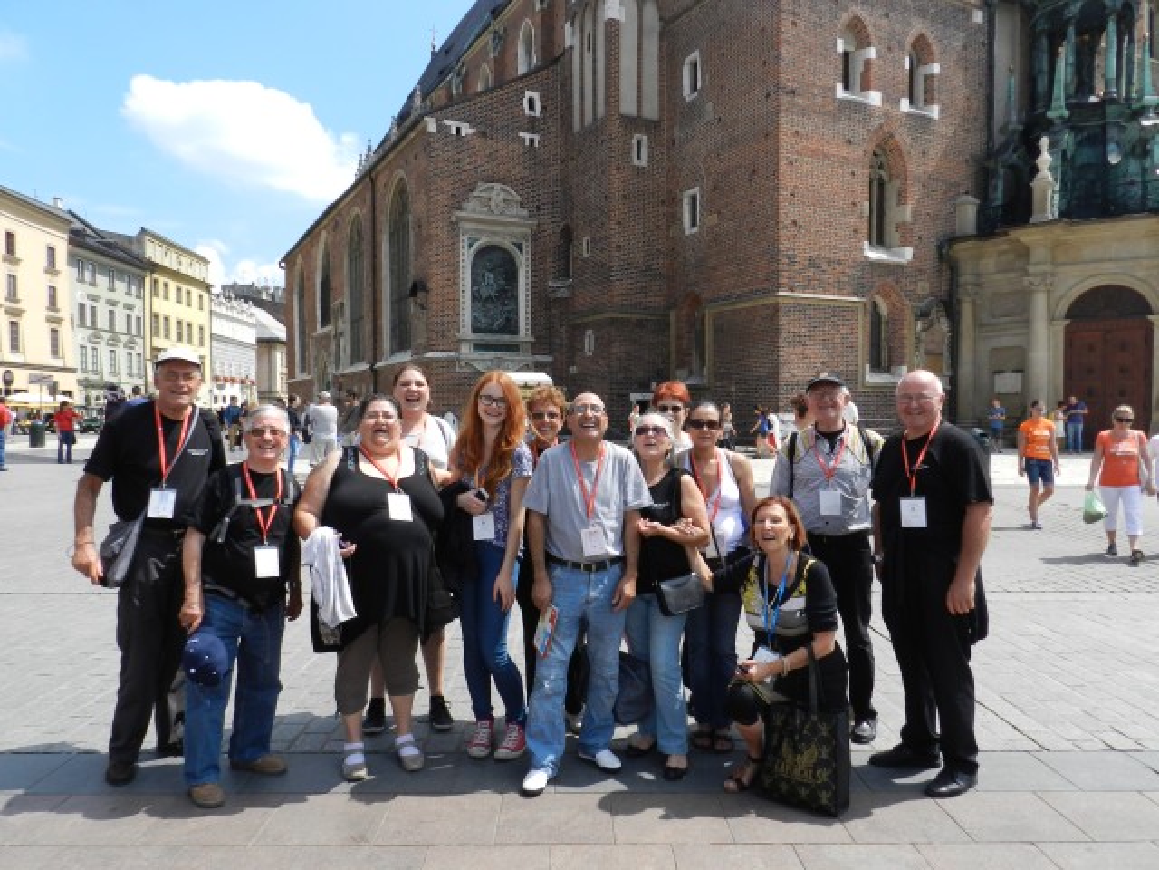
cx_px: 580
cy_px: 435
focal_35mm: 25
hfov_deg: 69.4
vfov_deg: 54.9
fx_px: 837
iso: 160
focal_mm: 4.5
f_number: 4
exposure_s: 1/800
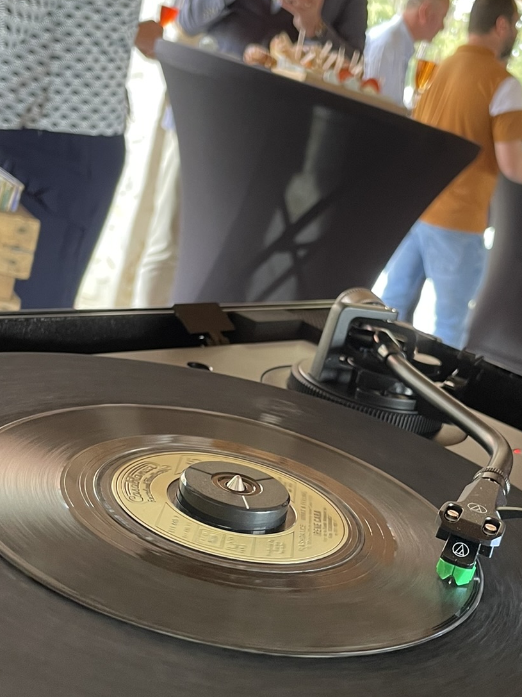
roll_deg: -16.6
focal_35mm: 49
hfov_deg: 29.6
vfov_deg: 38.8
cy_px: 401
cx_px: 306
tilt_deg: -14.4
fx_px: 985
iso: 125
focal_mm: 4.2
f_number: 1.6
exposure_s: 1/75
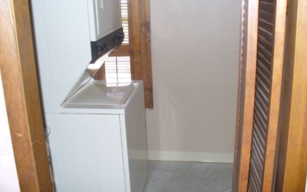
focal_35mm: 40
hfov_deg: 49.3
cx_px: 153
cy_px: 88
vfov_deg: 32.0
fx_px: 335
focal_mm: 6.1
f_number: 2.8
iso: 160
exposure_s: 1/30
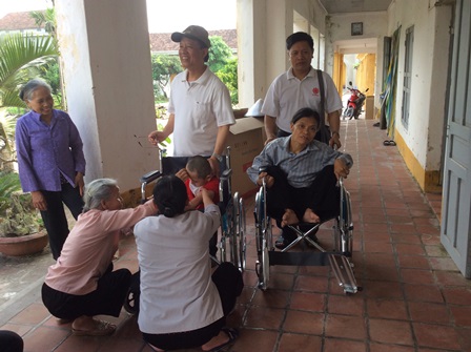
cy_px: 176
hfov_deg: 55.4
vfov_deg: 42.9
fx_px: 449
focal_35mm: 33
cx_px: 236
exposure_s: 1/127
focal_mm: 3.3
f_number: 2.4
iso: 32
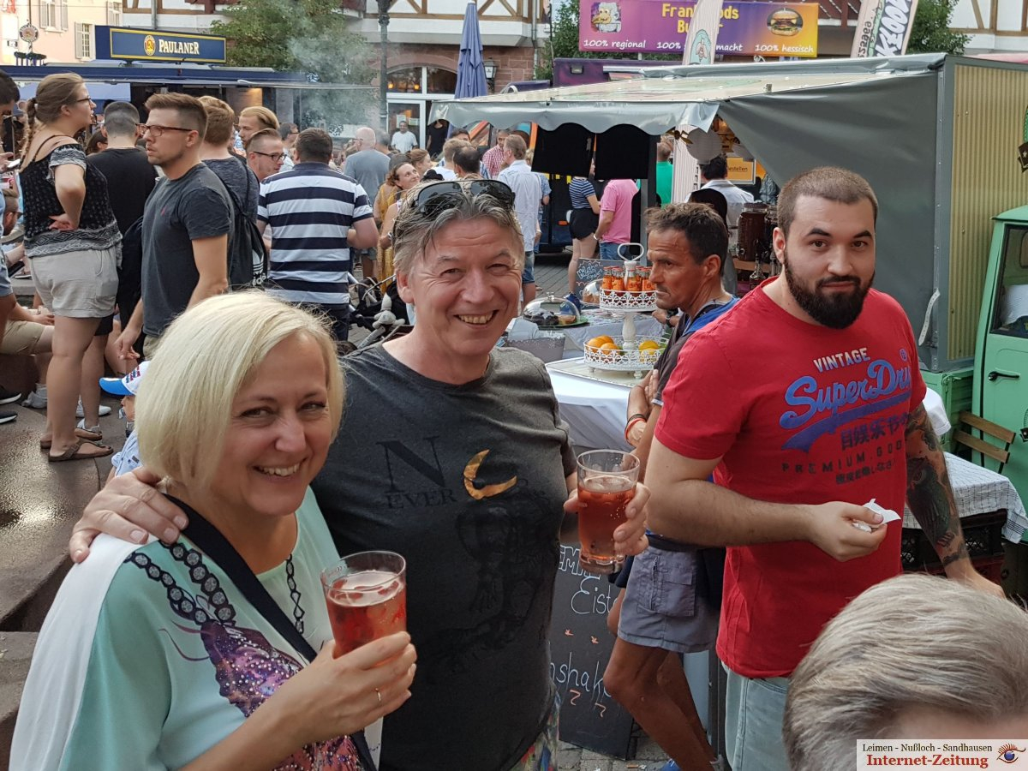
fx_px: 772
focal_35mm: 26
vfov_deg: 53.1
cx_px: 514
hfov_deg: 67.3
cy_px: 386
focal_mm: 4.2
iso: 80
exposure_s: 1/120
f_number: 1.7
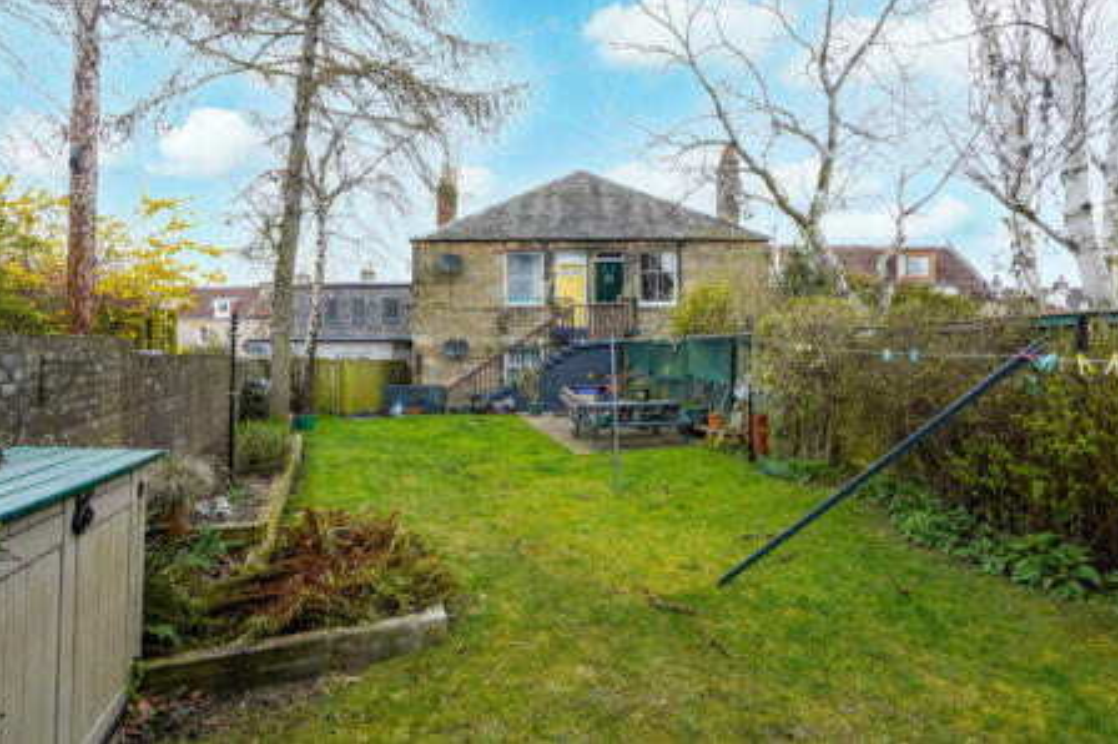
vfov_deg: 70.3
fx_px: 528
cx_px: 544
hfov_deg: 93.3
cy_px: 351
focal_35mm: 17
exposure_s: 1/160
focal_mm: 16
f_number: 13
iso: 800
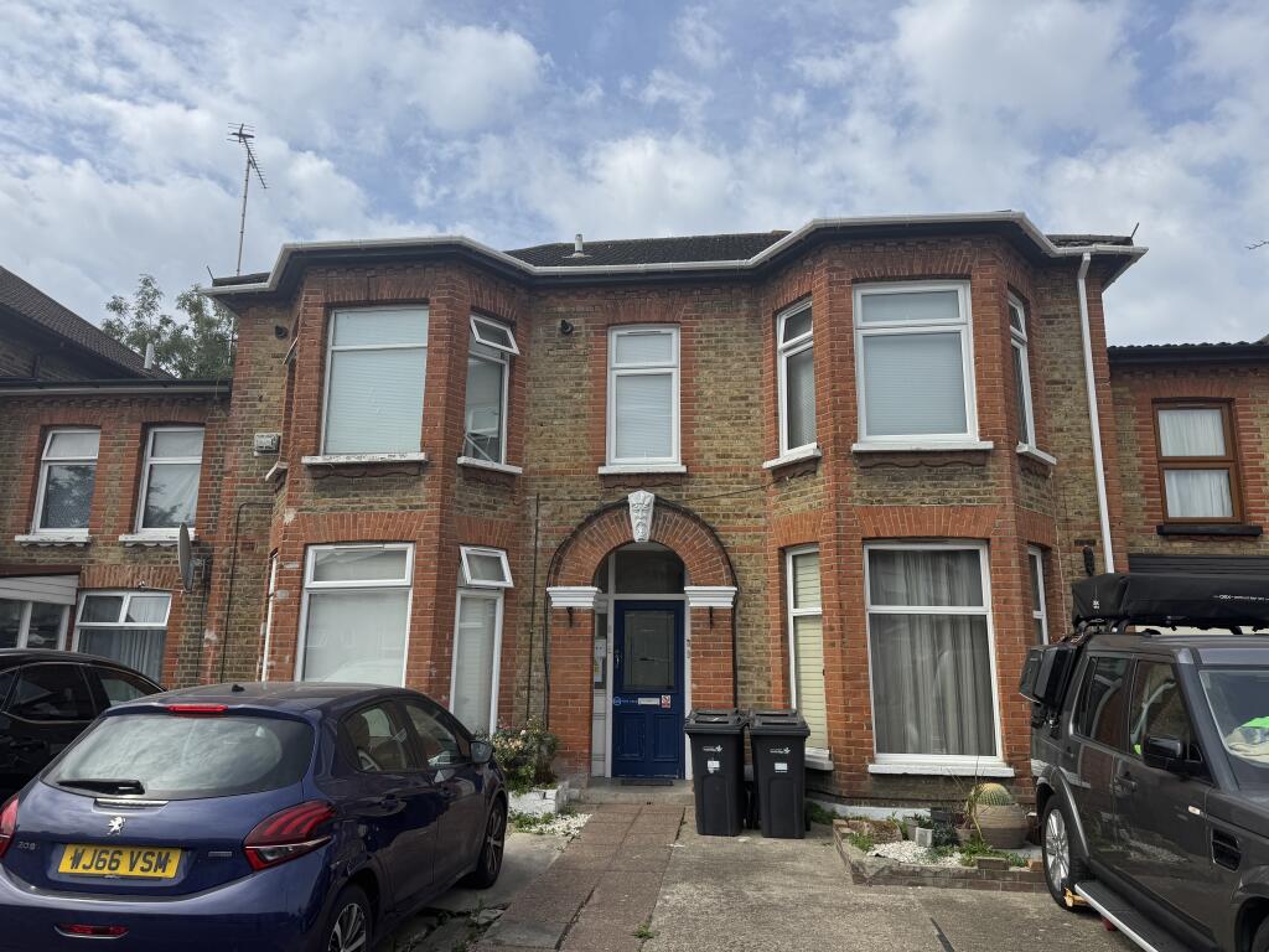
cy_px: 476
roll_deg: -0.9
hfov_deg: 71.6
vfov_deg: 56.8
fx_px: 880
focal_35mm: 24
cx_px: 634
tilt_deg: +12.3
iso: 80
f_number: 1.78
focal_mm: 6.76
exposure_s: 1/4608
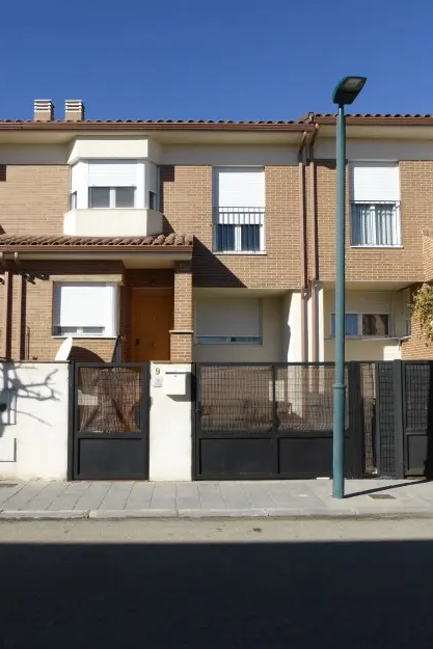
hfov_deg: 39.9
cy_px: 330
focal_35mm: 33
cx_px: 189
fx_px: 595
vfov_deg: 57.2
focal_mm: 5.4
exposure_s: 1/1000
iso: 100
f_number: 3.6
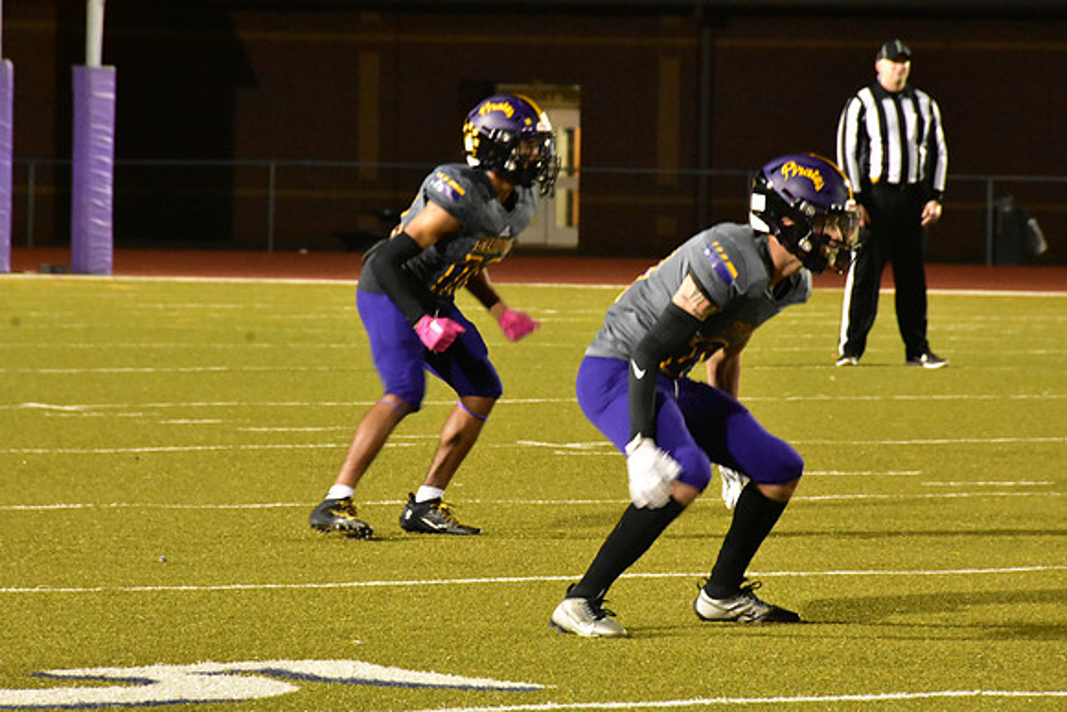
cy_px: 356
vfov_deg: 4.6
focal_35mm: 300
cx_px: 534
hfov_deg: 6.9
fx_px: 8893
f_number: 11
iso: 10000
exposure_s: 1/60
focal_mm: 200
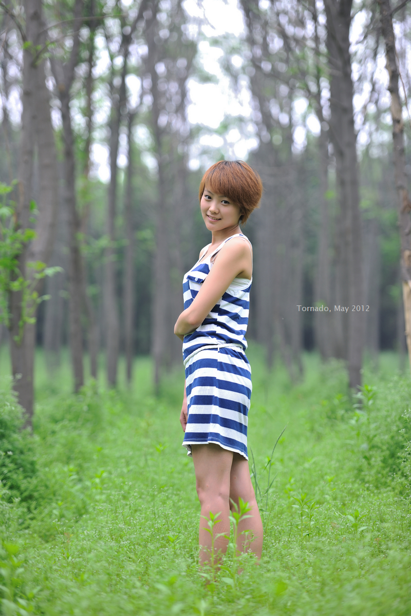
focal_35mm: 130
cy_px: 308
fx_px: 2226
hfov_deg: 10.5
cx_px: 206
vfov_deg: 15.8
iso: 50
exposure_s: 1/80
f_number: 2.8
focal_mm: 130
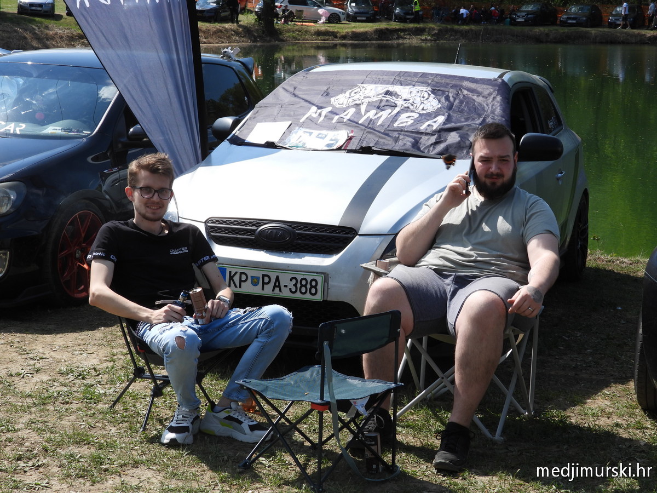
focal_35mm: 70
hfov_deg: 27.8
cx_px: 328
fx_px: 1329
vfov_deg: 21.0
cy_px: 246
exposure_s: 1/1000
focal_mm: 12.6
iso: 100
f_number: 3.5
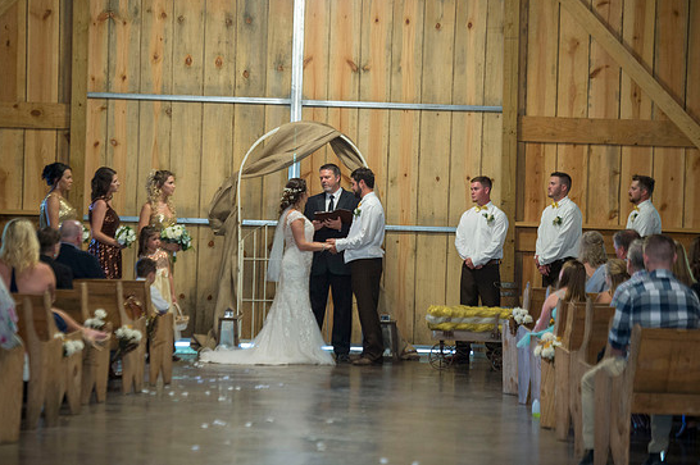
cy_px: 219
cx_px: 344
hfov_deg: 13.3
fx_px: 2992
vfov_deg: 8.9
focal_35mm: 154
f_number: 2.8
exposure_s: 1/160
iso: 1600
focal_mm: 145
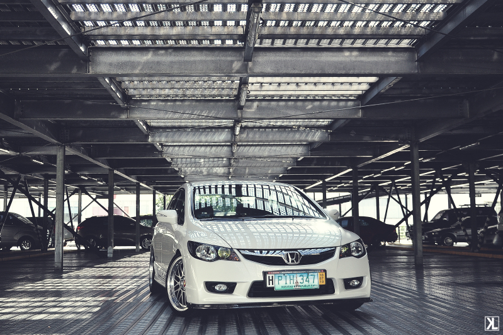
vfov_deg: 39.9
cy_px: 168
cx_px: 252
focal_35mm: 33
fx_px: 461
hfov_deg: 57.3
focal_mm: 22
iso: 250
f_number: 3.8
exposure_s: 1/100
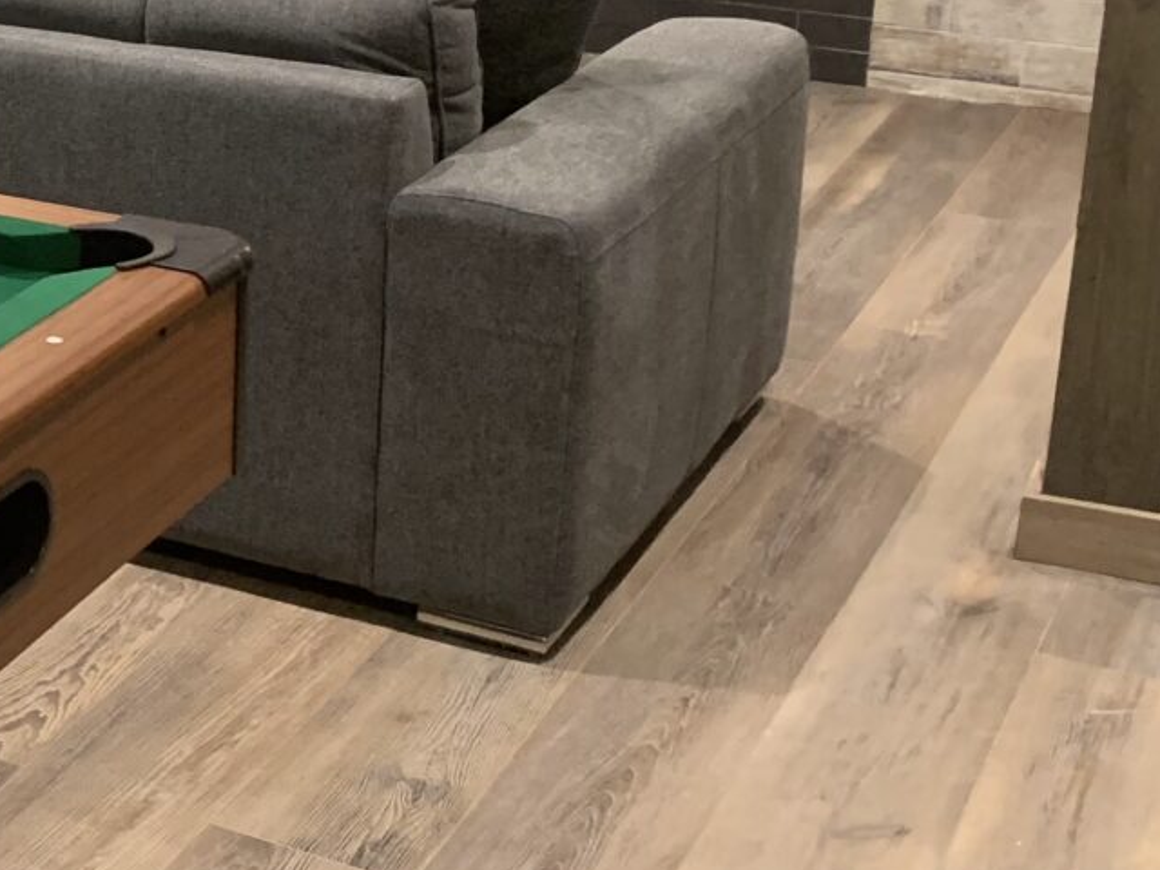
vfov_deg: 18.7
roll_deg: +1.6
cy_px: 170
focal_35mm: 78
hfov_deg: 22.6
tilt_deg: -18.1
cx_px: -314
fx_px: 2614
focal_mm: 4.25
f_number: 1.8
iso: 320
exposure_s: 1/60
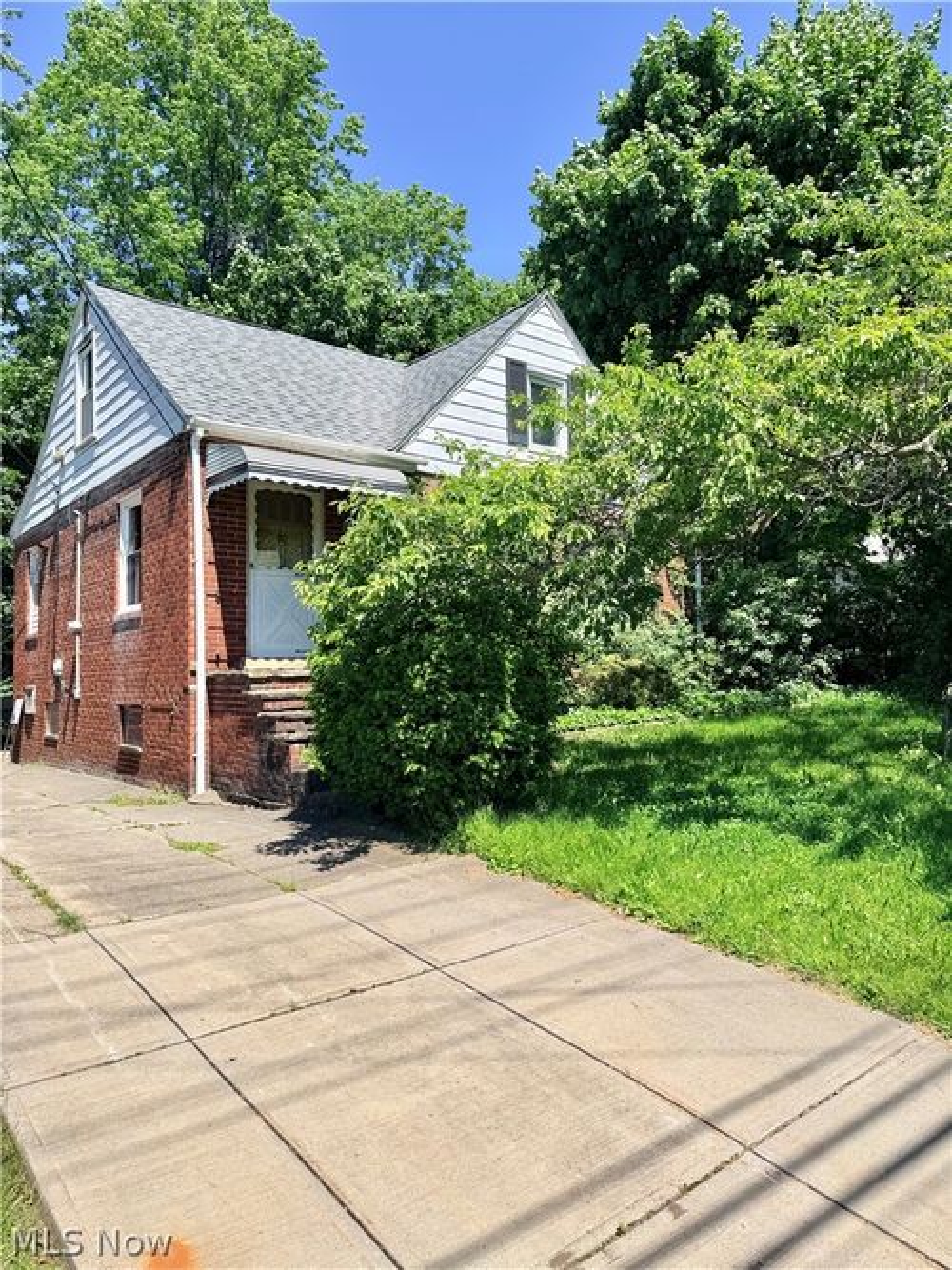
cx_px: 476
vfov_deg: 71.6
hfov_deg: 56.8
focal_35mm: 24
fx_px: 880
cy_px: 635
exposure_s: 1/4405
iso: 80
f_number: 1.78
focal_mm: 6.76
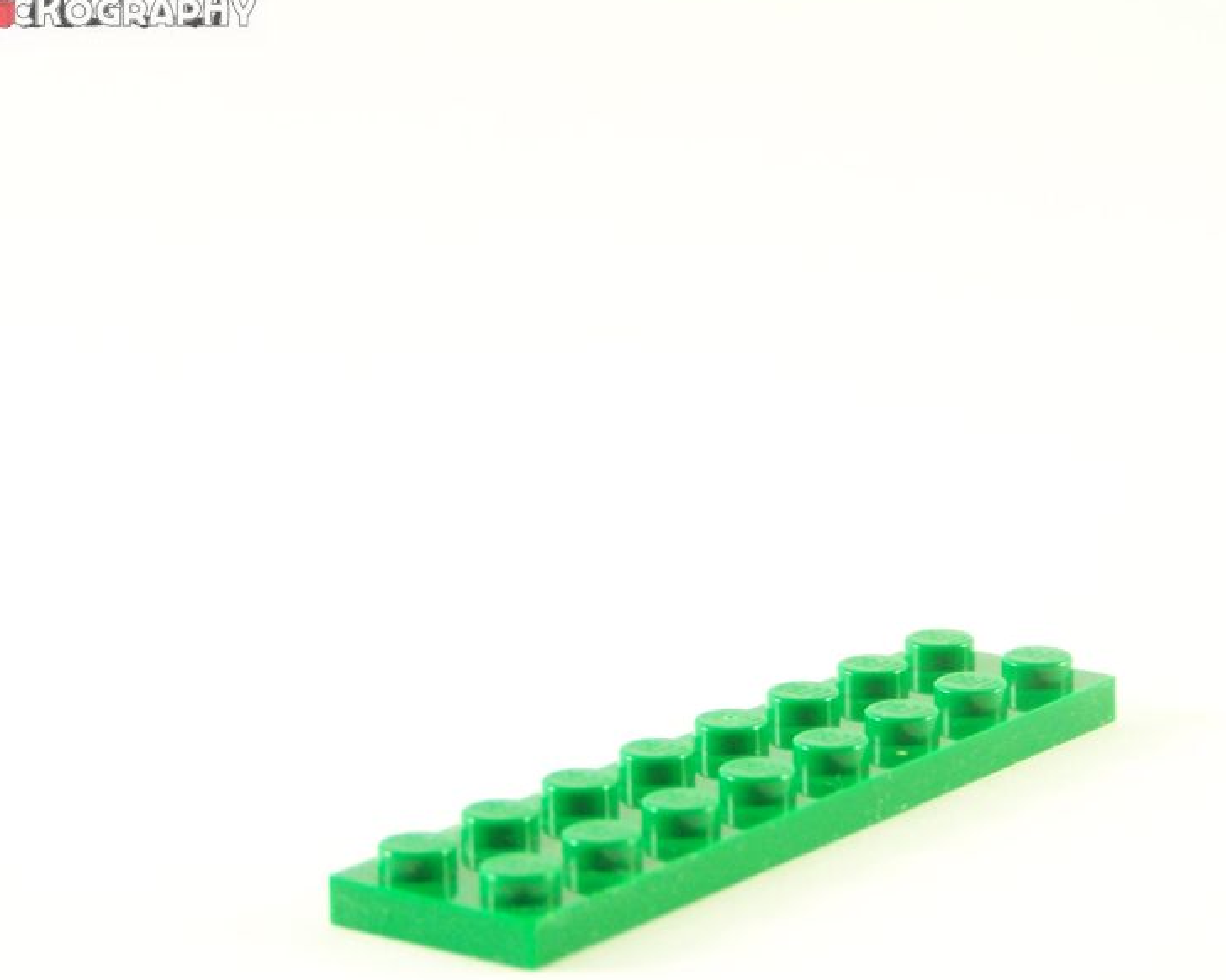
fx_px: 5224
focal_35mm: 144
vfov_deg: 10.7
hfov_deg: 13.4
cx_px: 775
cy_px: 568
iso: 200
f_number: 3.2
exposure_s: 1/30
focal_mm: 17.5
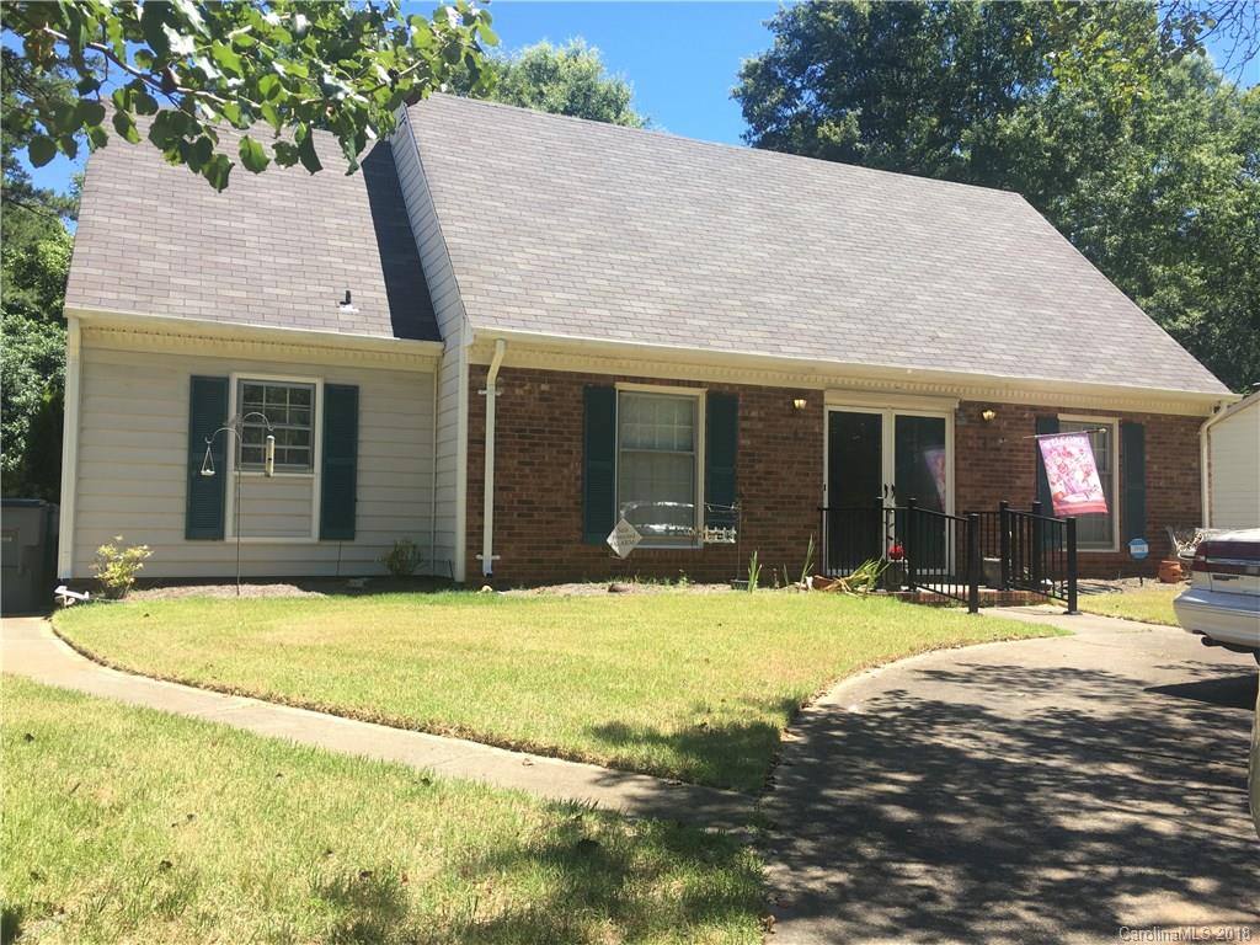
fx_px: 1056
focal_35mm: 29
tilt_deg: +3.9
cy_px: 472
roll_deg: -1.4
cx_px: 630
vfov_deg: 48.2
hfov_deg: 61.7
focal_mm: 4.15
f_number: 2.2
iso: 25
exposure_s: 1/452
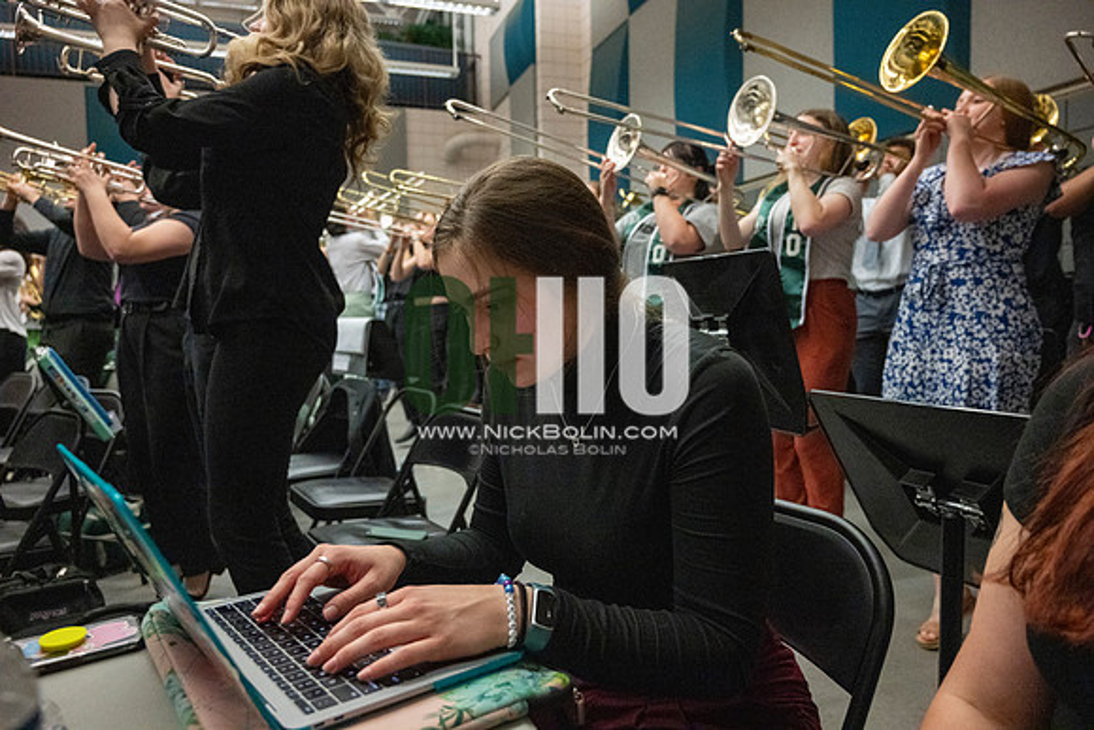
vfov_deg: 53.2
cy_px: 365
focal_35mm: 24
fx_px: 729
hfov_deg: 73.7
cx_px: 547
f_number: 4
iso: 10000
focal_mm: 24
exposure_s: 1/500
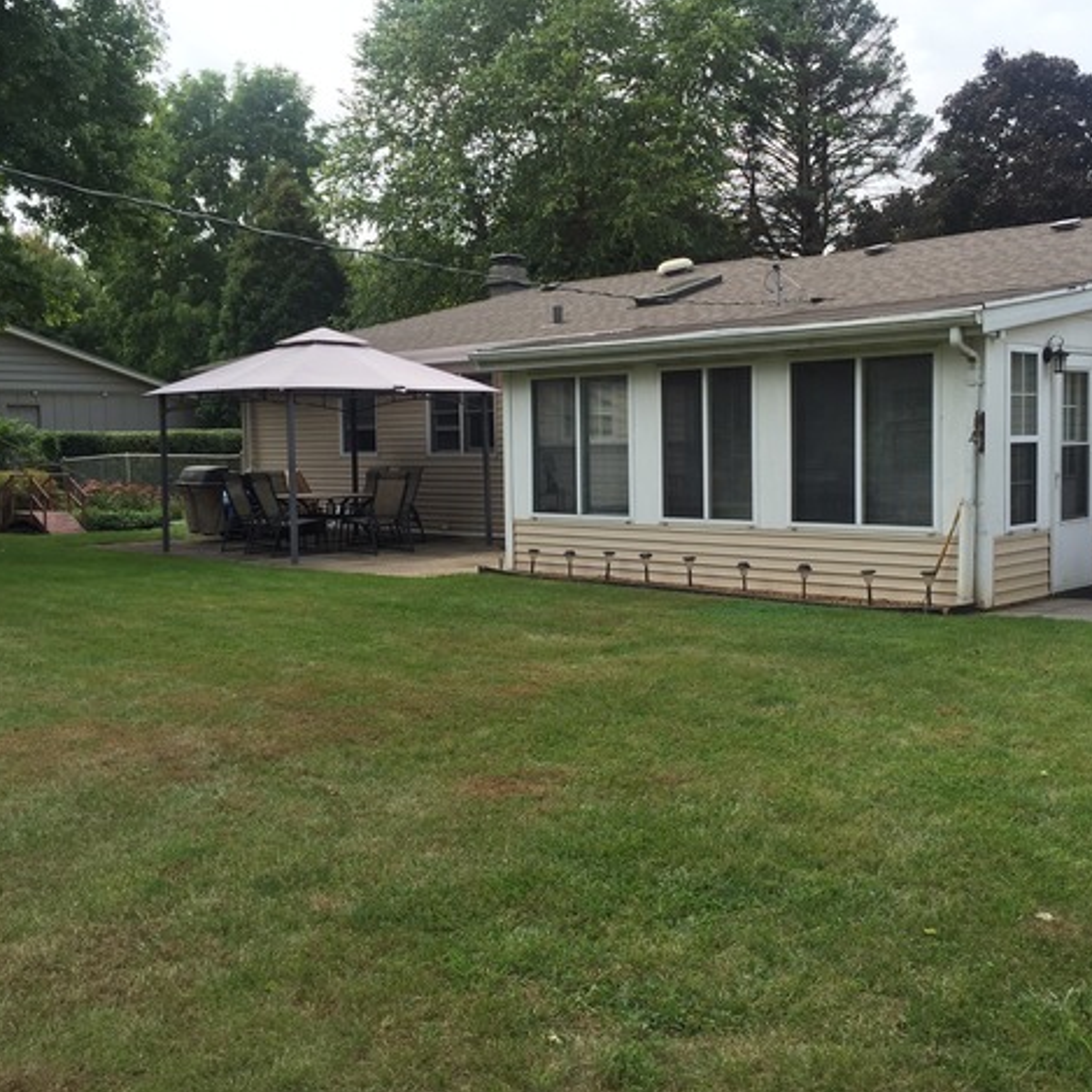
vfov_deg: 47.2
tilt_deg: -4.0
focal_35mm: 35
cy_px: 552
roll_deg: -0.7
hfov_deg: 47.0
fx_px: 1249
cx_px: 638
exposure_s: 1/898
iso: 32
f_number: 2.2
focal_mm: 4.15
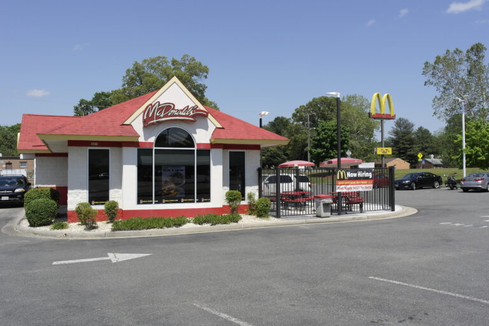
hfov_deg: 61.9
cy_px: 163
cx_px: 244
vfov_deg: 43.6
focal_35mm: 30
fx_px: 407
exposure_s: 1/320
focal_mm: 20
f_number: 7.1
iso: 100
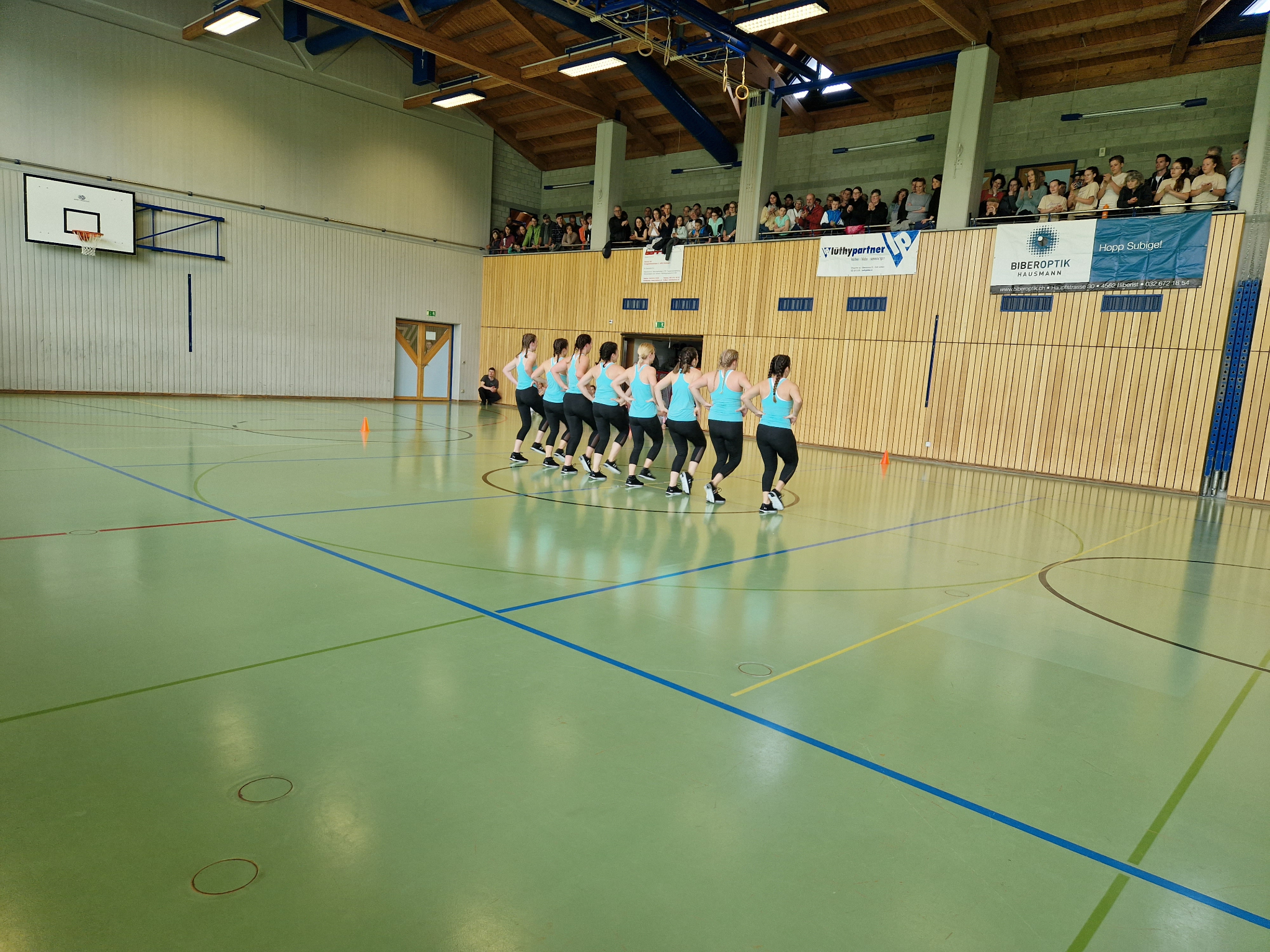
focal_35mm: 23
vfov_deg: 58.9
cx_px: 635
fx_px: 844
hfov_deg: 73.9
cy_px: 476
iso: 64
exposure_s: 1/100
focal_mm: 5.4
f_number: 1.8
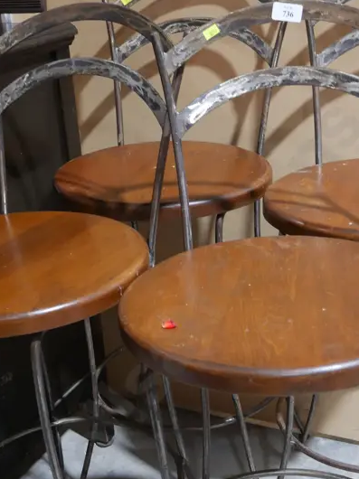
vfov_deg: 33.0
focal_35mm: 58
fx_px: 803
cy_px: 307
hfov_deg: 25.2
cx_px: 204
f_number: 3.6
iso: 640
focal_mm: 15
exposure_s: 1/60
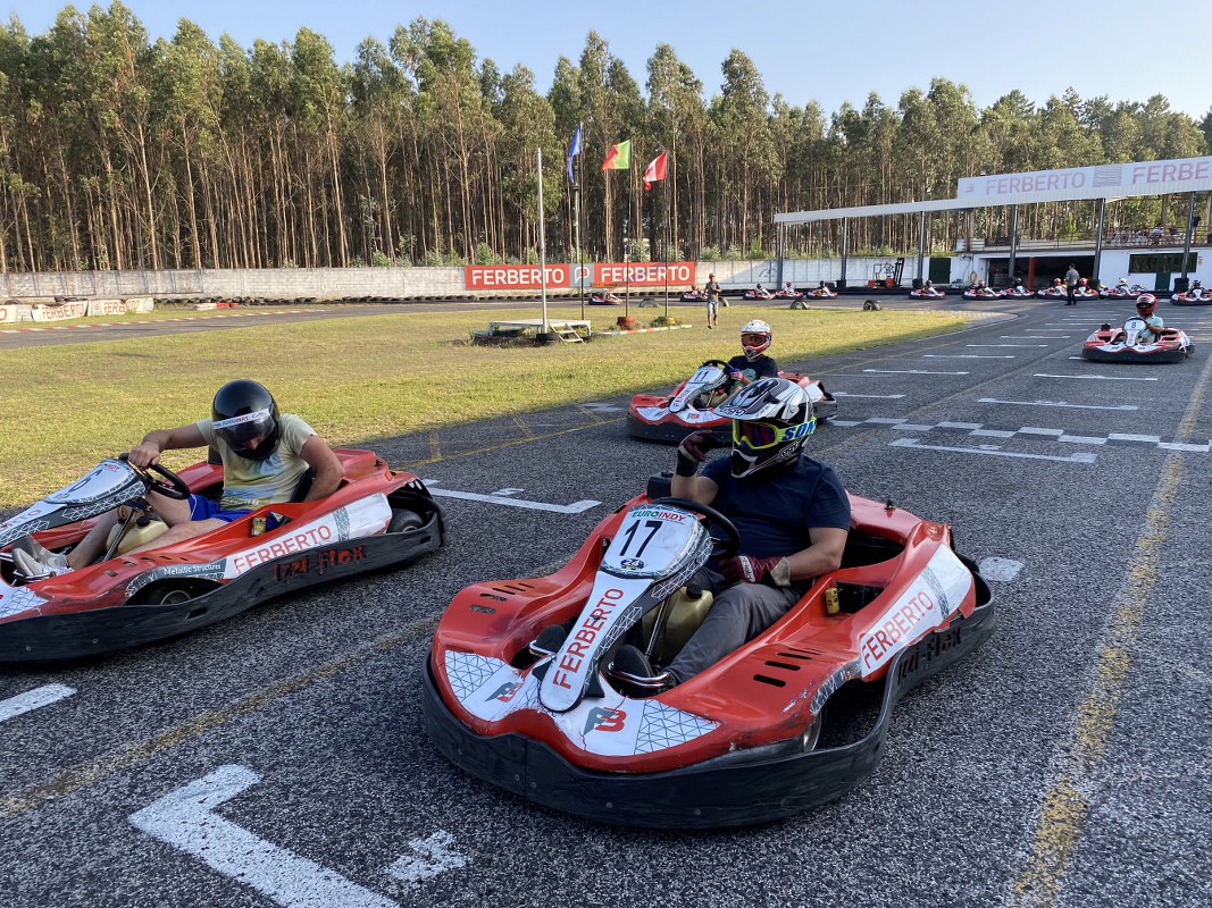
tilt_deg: -11.9
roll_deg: +0.5
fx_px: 910
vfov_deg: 53.1
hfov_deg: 67.3
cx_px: 606
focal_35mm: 26
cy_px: 454
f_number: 1.8
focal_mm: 4.25
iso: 32
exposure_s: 1/582
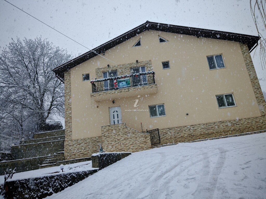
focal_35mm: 27
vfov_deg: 51.4
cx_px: 133
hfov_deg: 65.3
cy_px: 100
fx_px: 207
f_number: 1.9
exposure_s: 1/120
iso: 50
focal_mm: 6.67
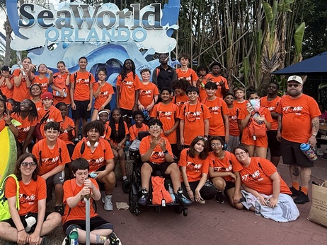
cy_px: 77
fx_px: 293
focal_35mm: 31
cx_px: 98
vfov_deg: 44.6
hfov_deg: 56.5
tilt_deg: +2.3
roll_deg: -1.2
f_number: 2.2
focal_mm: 2.22
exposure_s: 1/717
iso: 64
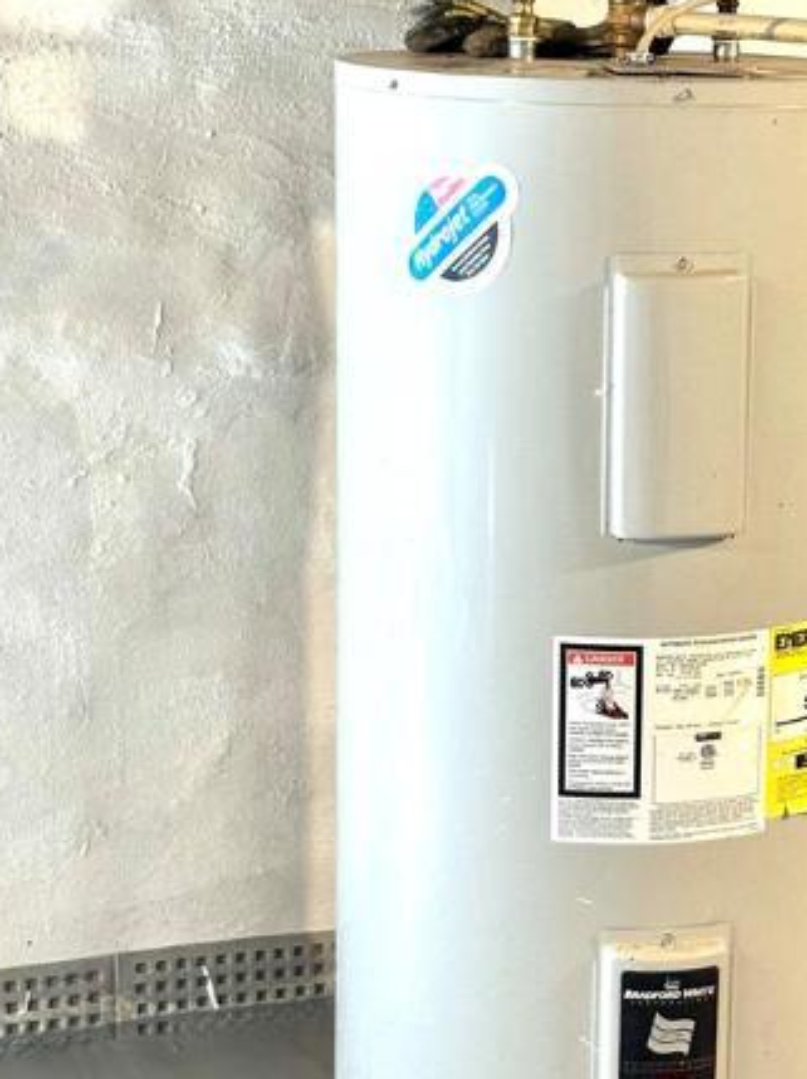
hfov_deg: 17.0
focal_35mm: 86
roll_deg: -2.3
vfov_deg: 22.8
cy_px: 478
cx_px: 656
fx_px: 2677
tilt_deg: -12.4
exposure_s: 1/40
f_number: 1.78
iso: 400
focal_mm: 6.86
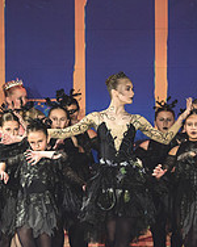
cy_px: 199
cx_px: 139
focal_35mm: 579
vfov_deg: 3.3
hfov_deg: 2.7
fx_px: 4227
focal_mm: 200
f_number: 2.8
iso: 2000
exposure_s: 1/320
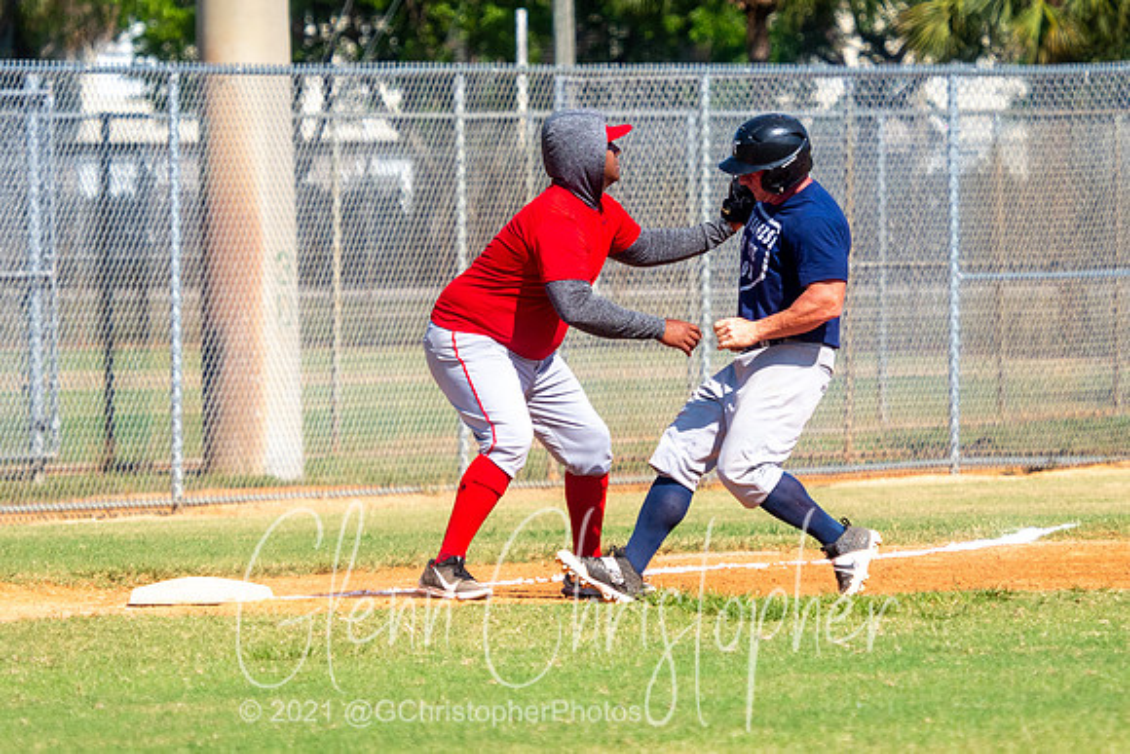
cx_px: 510
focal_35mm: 462
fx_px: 14509
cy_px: 352
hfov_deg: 4.5
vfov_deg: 3.0
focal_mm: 155
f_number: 4
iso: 200
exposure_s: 1/2000
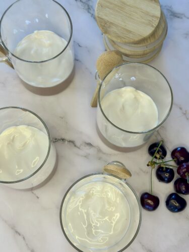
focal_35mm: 48
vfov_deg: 39.7
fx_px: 349
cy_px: 126
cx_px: 94
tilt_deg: -74.9
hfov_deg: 30.3
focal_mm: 6.86
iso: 80
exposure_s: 1/198
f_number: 1.78
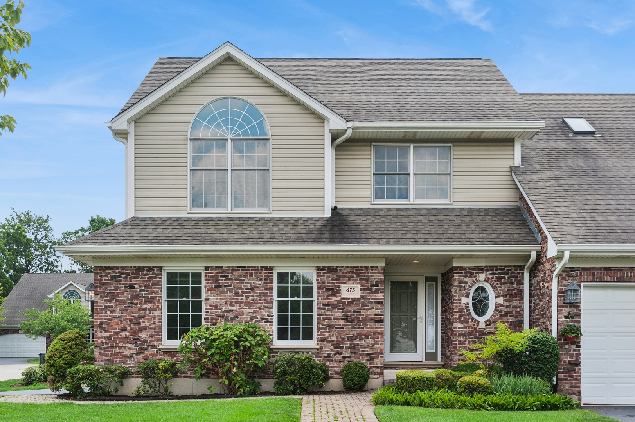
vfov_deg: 30.5
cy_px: 211
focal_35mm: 44
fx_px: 776
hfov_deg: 44.5
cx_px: 318
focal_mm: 44
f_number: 8
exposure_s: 1/320
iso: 400
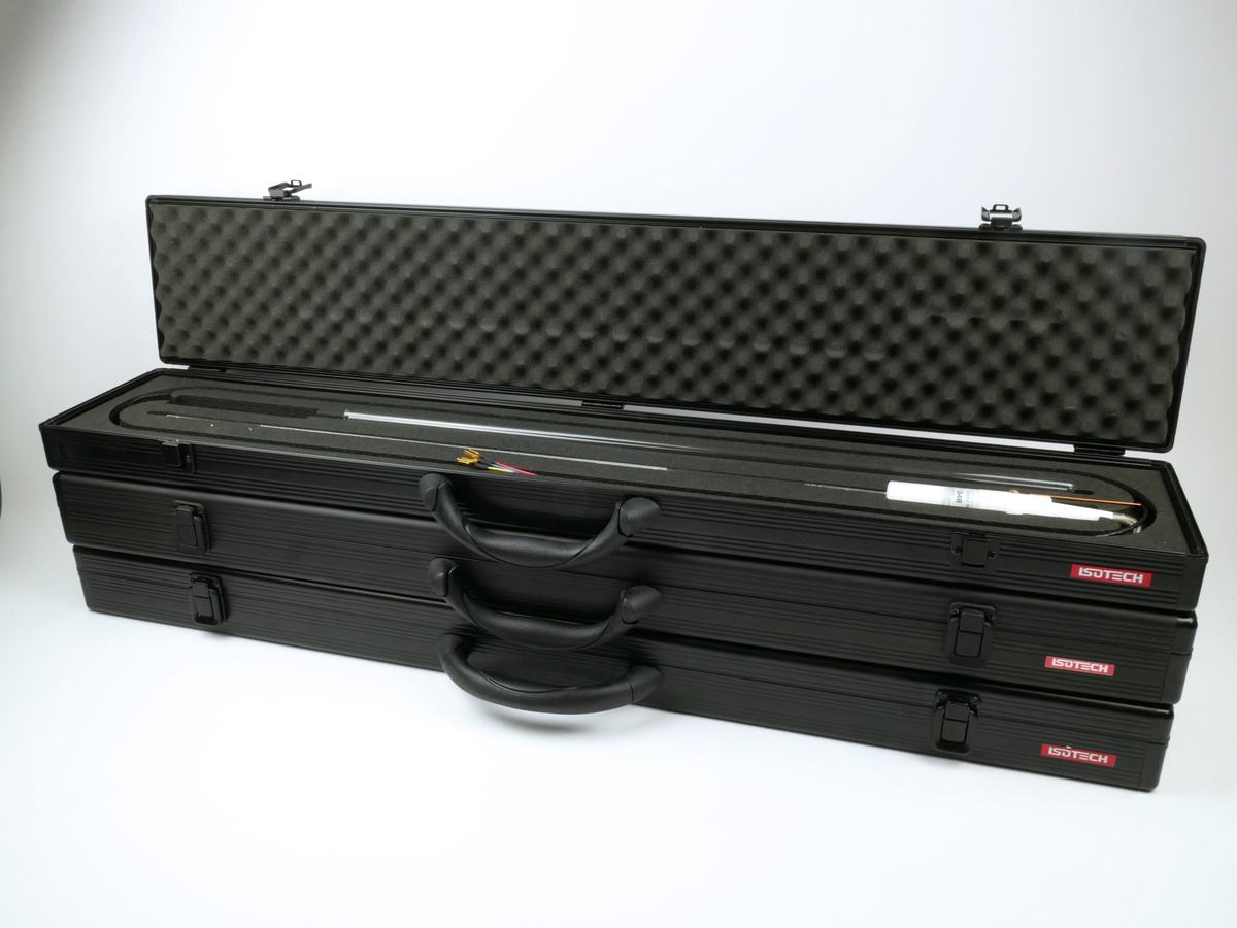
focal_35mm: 30
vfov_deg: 46.8
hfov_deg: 60.0
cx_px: 618
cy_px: 464
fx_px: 1072
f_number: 16
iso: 400
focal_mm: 15
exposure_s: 1/8
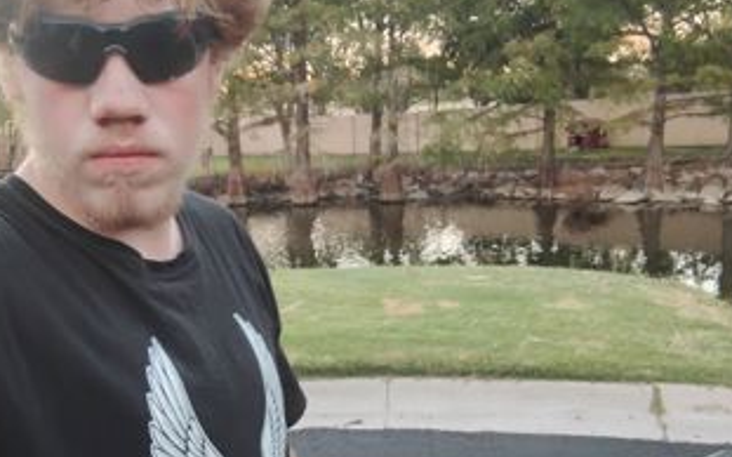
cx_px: 299
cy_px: 318
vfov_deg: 32.4
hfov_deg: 50.1
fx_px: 778
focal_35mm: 39
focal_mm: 2.75
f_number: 2
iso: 394
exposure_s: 1/60
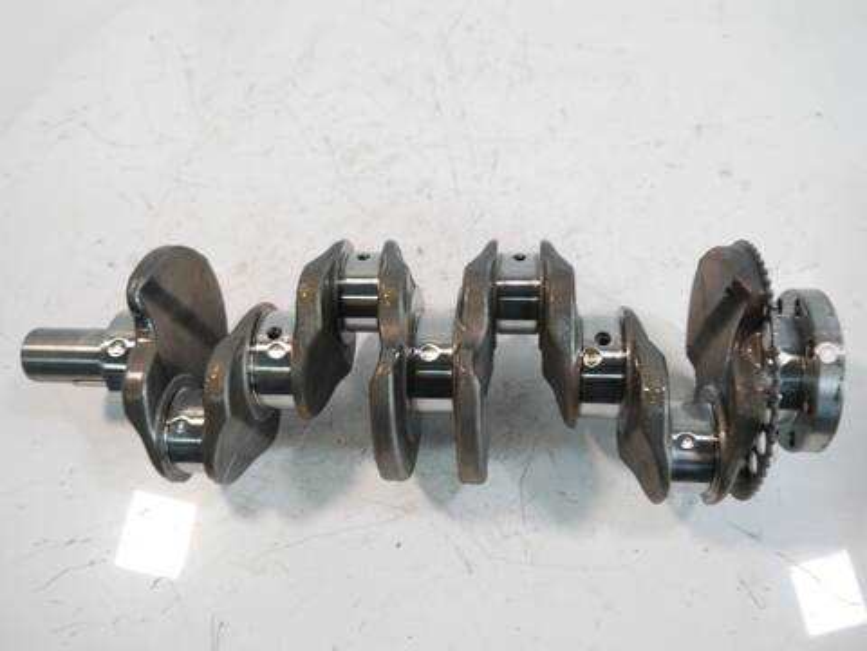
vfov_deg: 46.8
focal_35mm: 30
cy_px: 326
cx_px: 434
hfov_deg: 60.0
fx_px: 751
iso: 400
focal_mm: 15
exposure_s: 1/60
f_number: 3.6
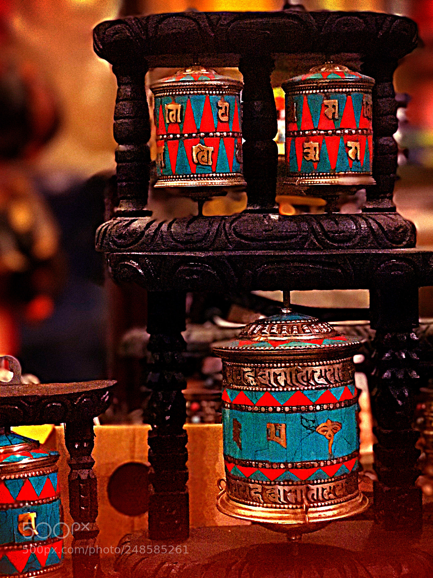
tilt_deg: +1.0
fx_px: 951
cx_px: 216
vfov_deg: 33.8
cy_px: 289
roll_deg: +0.5
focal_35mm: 57
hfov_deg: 25.7
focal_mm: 6.6
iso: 1250
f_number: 2.8
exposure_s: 1/50
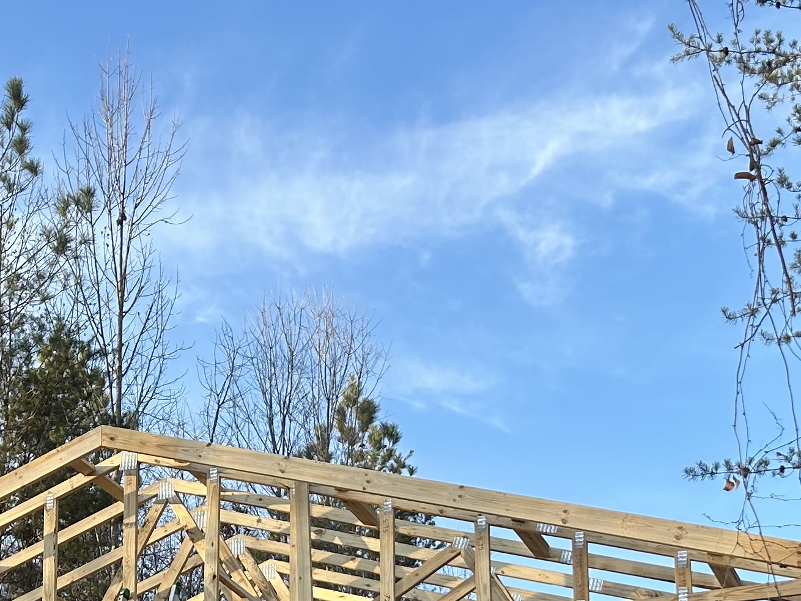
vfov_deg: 17.7
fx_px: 1852
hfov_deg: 24.3
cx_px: 273
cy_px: 685
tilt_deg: +15.9
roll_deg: +0.1
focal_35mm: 80
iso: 50
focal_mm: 5.7
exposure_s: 1/646
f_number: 1.5
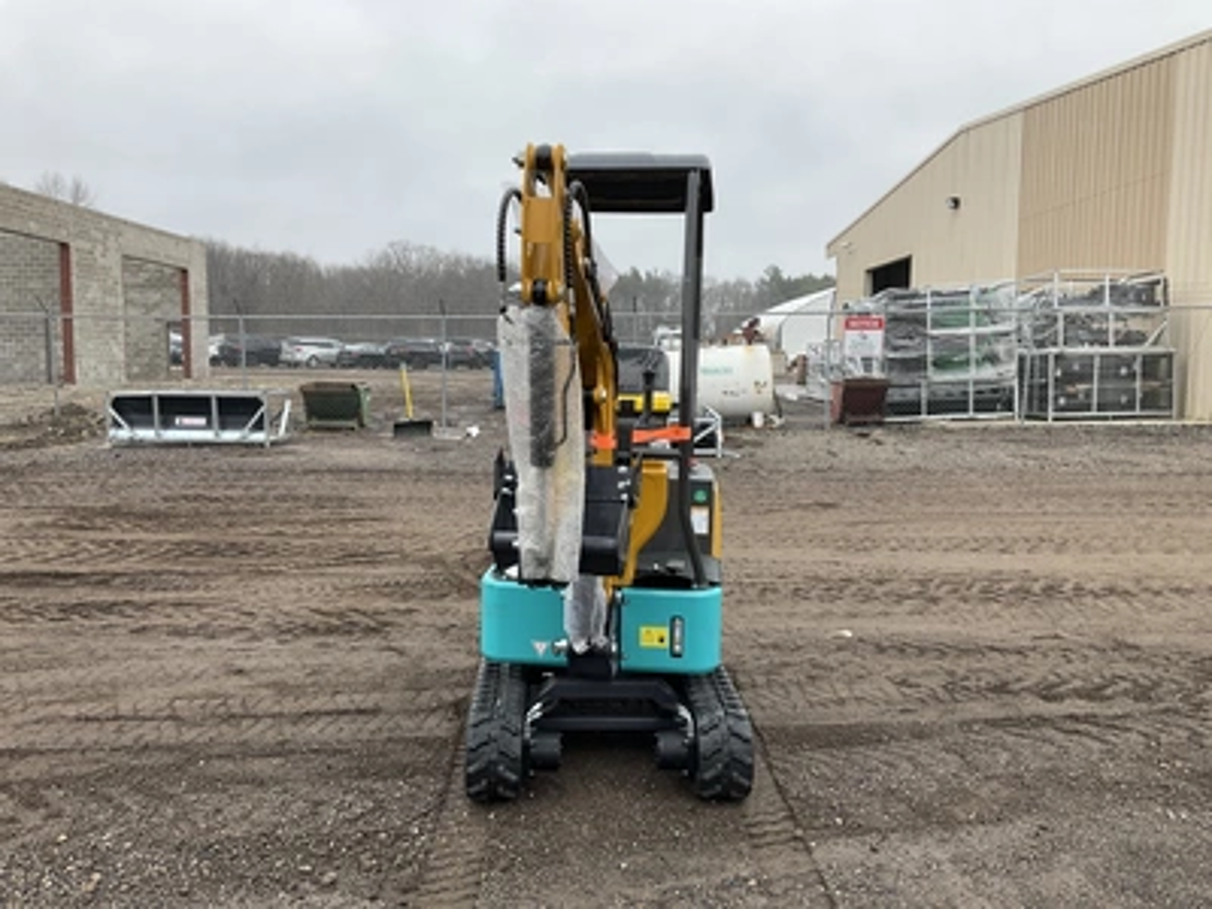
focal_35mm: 29
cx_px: 606
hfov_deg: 61.7
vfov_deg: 48.2
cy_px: 454
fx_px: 1015
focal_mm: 3
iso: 25
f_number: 1.8
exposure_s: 1/442
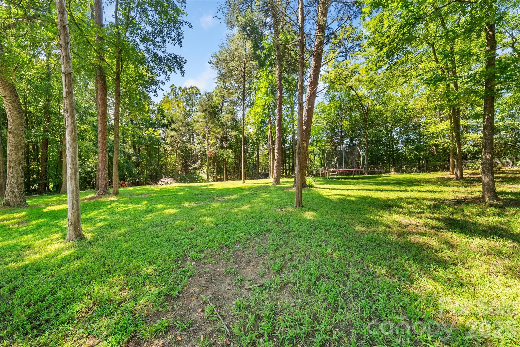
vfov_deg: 90.1
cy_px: 174
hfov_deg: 112.6
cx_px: 260
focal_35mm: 12
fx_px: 173
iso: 250
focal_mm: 12
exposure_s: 1/15
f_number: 9
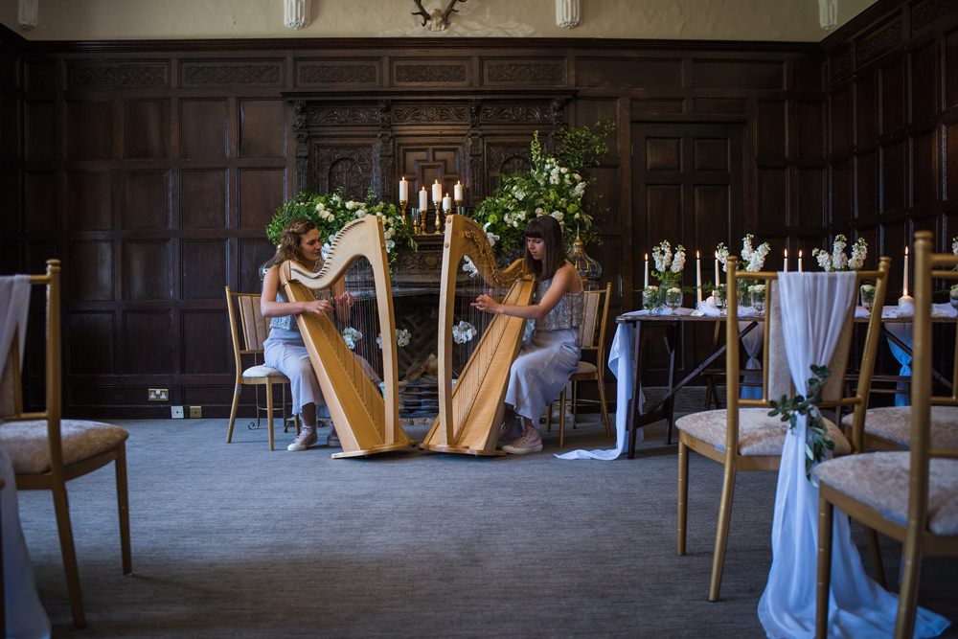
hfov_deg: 54.4
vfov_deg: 37.9
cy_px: 320
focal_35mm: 35
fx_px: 931
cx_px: 479
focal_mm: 35
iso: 1250
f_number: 2.8
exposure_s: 1/400
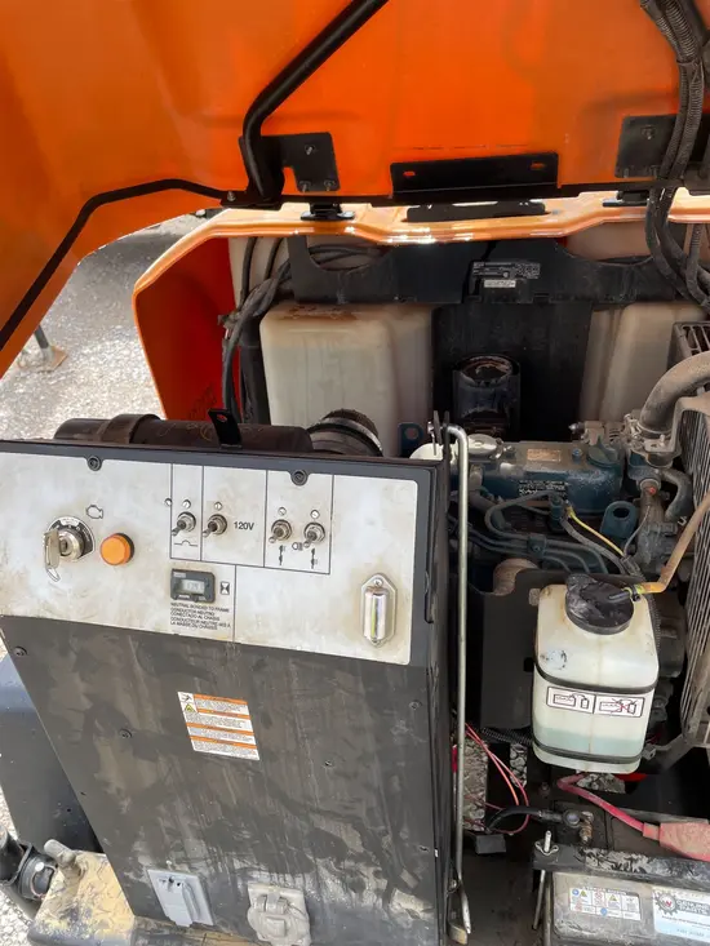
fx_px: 711
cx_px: 355
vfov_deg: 67.3
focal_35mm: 26
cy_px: 473
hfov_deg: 53.1
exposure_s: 1/801
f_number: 1.6
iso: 32
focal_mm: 4.2
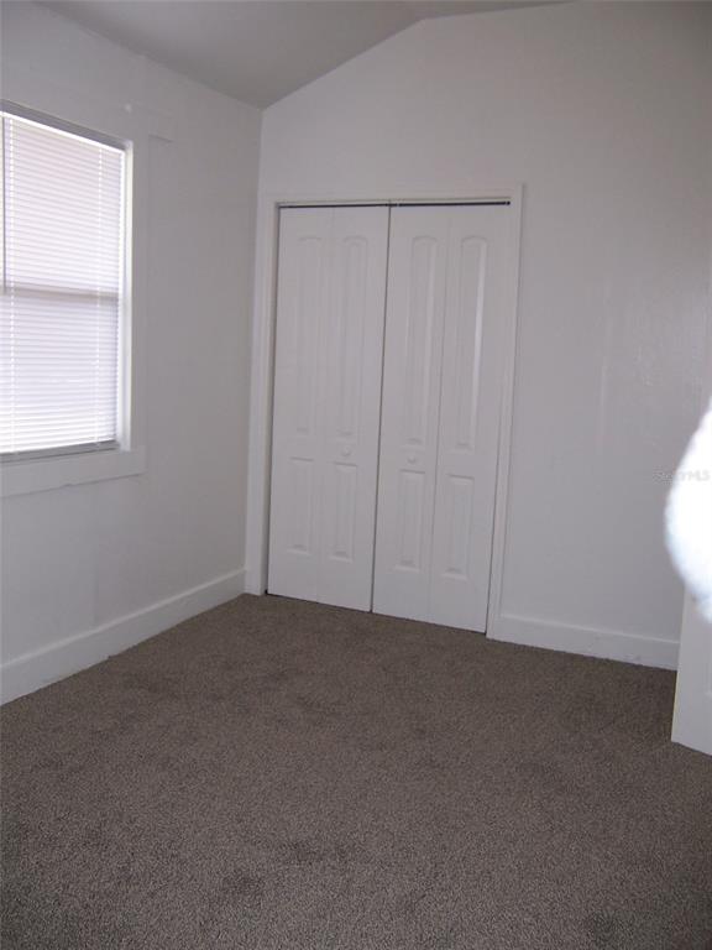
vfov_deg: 55.4
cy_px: 475
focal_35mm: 33
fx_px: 905
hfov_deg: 42.9
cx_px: 356
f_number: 2.8
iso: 80
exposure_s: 1/60
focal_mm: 5.5
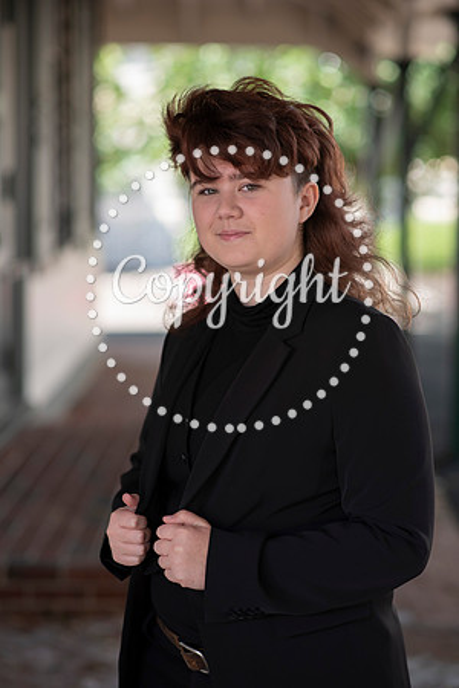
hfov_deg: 16.1
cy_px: 344
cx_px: 230
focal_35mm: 85
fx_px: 1625
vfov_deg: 23.9
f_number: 2.5
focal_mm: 85
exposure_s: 1/320
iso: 200
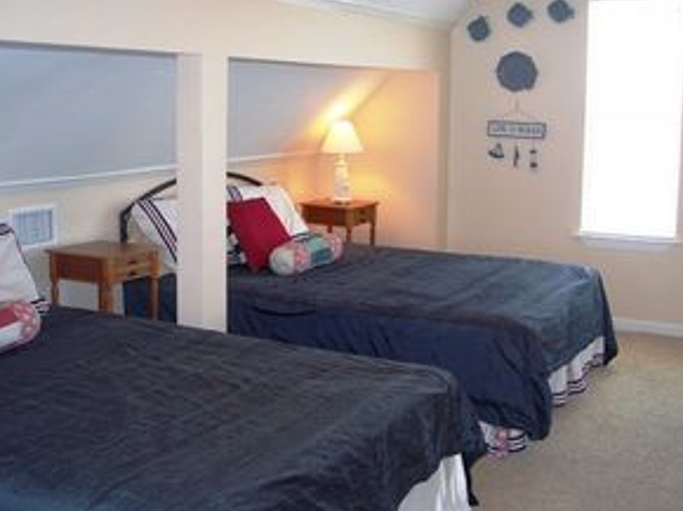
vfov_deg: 30.8
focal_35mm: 47
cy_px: 250
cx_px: 334
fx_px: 927
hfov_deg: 40.5
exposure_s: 1/60
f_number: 2.8
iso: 125
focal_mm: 7.8
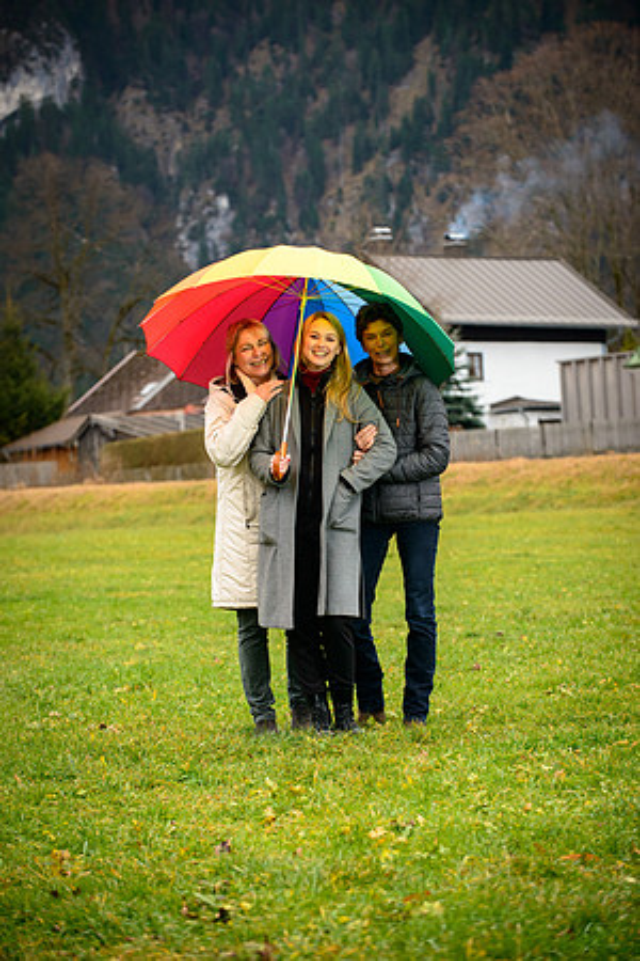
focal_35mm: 120
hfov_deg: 11.4
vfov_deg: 17.1
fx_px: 3200
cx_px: 320
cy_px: 480
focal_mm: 120
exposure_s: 1/250
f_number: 5
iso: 800
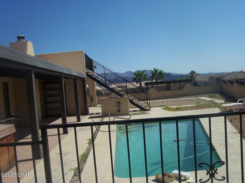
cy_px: 92
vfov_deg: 41.8
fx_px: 241
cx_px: 122
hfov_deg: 54.0
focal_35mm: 34
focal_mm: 5.6
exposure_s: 1/1000
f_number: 5.6
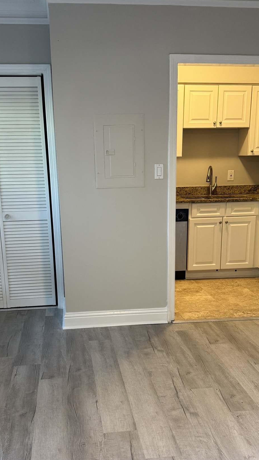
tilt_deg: -13.7
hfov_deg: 32.0
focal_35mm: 37
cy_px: 268
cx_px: 116
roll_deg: +0.0
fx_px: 452
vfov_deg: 53.7
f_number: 1.78
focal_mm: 6.76
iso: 200
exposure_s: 1/60
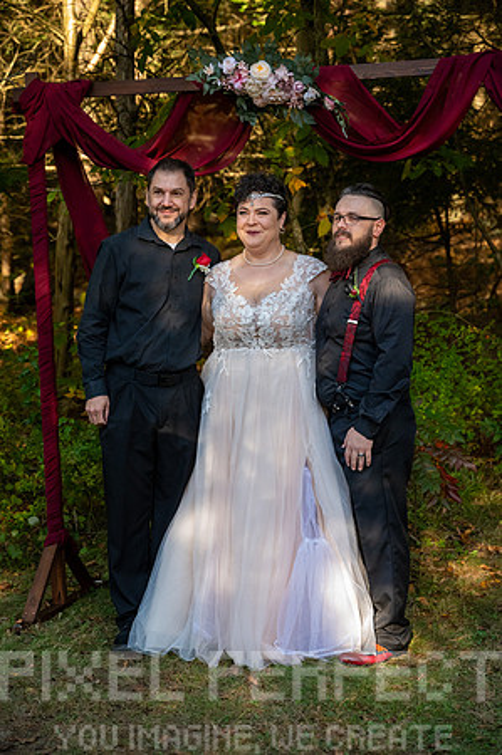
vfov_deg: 31.0
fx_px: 1363
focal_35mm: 65
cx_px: 251
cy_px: 378
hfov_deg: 20.9
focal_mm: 65
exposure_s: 1/3200
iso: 6400
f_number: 4
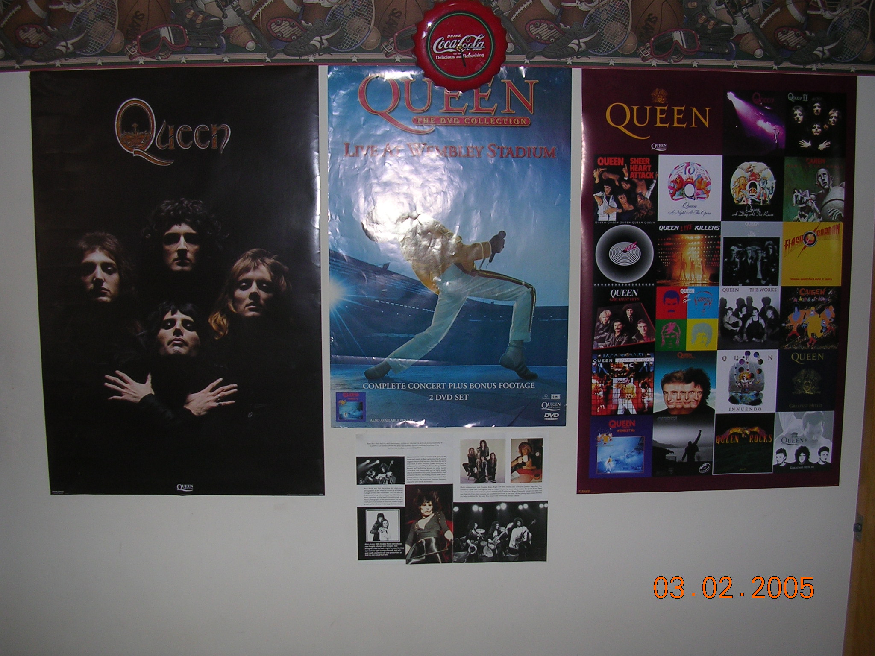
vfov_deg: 37.7
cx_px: 438
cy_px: 328
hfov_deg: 49.0
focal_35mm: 38
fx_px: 961
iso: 50
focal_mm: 5.8
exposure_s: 1/60.1
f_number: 2.8
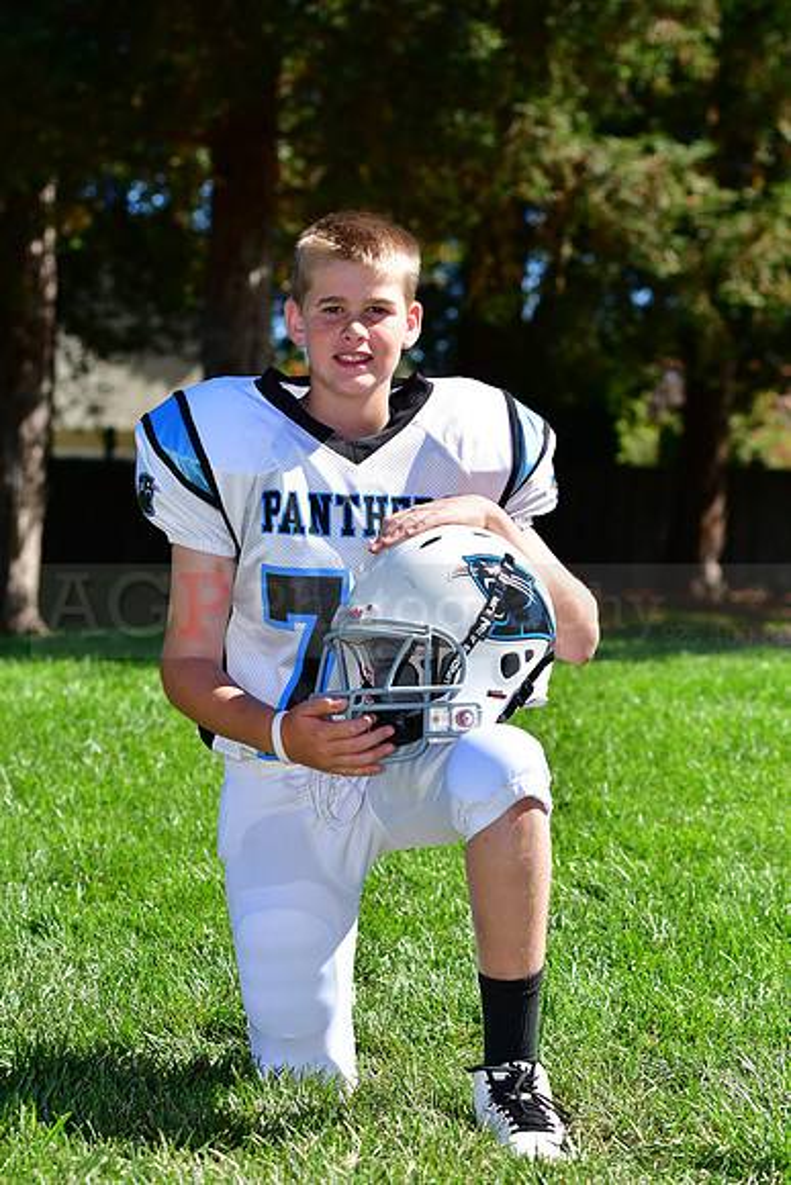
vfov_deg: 19.5
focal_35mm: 105
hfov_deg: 13.0
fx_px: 3458
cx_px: 396
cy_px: 592
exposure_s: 1/2500
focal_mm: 70
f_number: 4.5
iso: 400
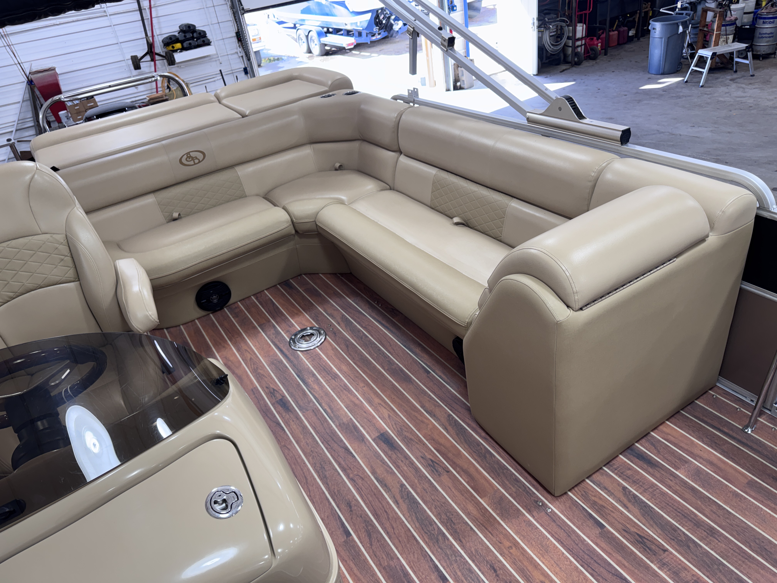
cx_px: 388
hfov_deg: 71.6
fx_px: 539
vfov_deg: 56.8
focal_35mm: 24
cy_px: 292
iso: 64
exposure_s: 1/120
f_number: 1.78
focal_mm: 6.76
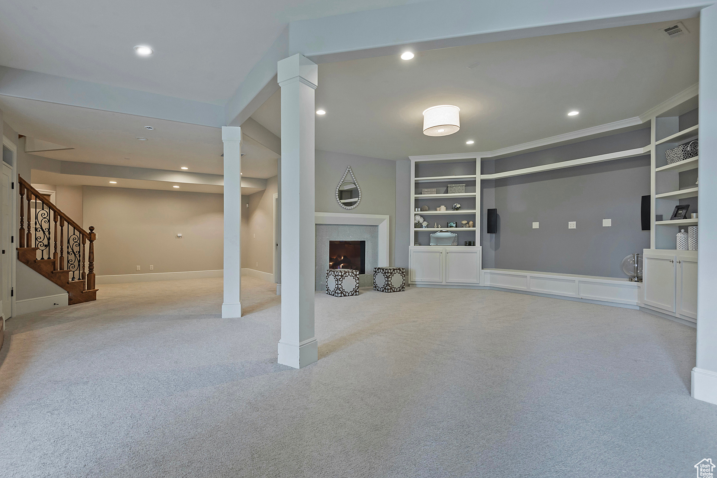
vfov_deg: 70.4
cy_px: 231
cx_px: 341
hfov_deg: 93.2
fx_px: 339
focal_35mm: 17
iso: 640
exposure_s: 1/15
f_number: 6.3
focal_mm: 16
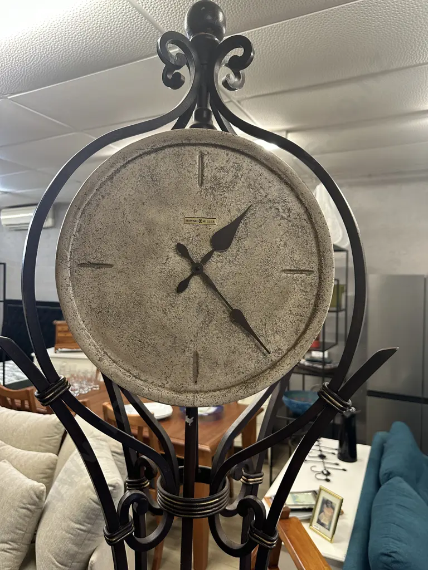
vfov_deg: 71.6
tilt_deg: +0.1
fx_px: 396
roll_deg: -0.9
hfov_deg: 56.8
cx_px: 214
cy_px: 285
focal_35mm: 24
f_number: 1.78
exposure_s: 1/100
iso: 200
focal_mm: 6.86
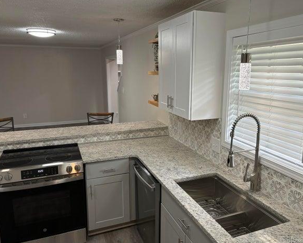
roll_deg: -0.5
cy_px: 121
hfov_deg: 62.1
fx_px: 251
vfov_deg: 51.5
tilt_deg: -12.1
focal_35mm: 28
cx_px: 165
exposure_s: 1/60
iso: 64
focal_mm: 5.96
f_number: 1.6
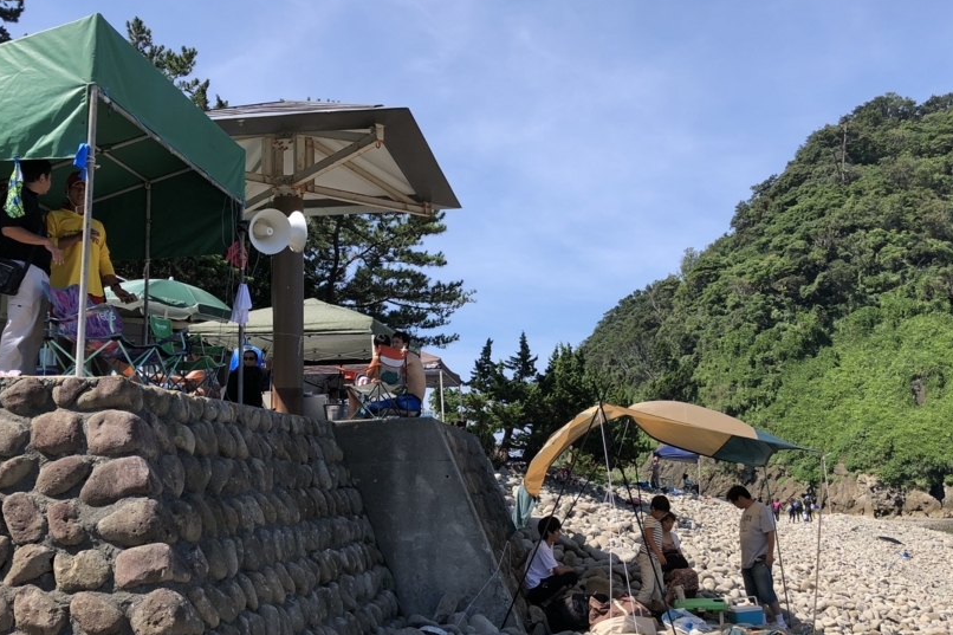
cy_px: 380
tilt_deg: +8.0
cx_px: 504
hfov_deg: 51.9
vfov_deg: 35.8
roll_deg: +1.4
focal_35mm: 37
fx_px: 979
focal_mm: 3.99
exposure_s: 1/1453
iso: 20
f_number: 1.8
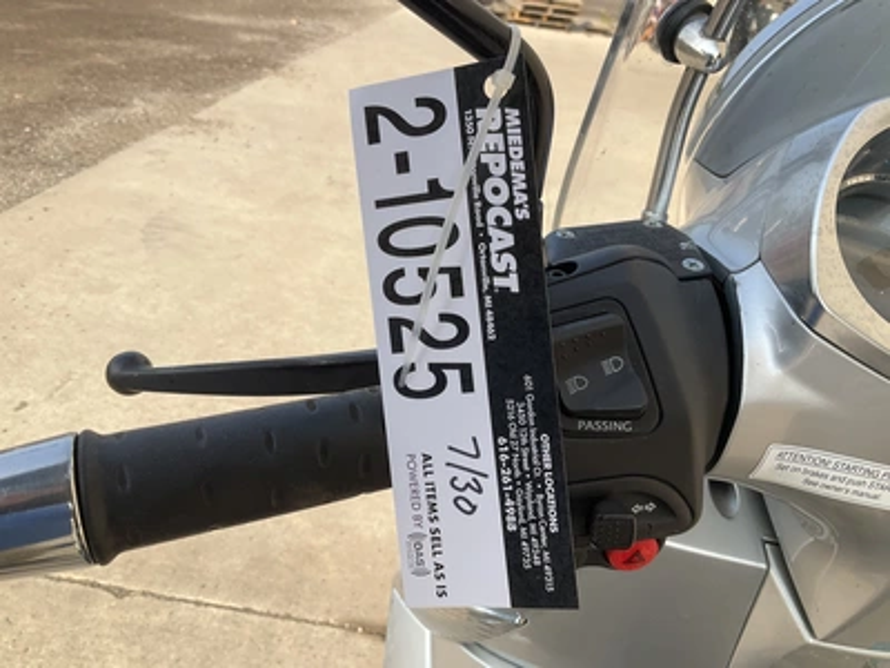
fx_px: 746
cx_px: 445
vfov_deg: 48.2
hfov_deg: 61.7
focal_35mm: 29
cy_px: 334
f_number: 1.8
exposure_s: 1/997
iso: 25
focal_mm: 3
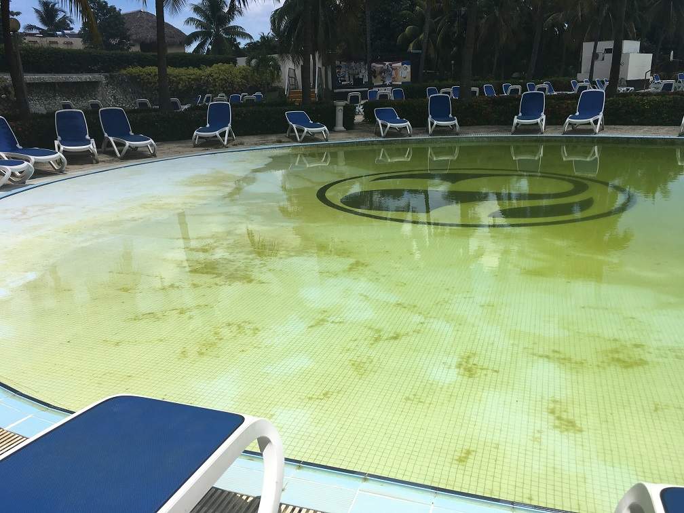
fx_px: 573
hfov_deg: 61.7
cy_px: 256
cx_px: 342
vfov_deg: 48.2
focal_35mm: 29
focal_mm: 4.15
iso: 25
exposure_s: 1/2331
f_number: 2.2
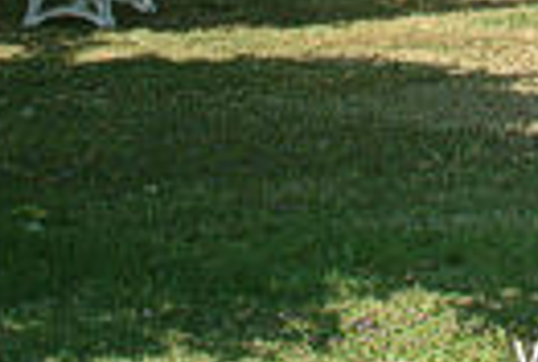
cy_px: -286
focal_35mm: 160
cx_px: 448
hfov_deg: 12.7
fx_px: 2397
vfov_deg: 8.3
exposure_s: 1/250
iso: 160
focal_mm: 28
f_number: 5.6
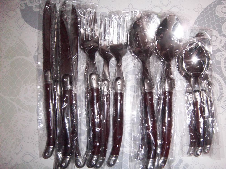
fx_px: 183
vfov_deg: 49.7
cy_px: 84
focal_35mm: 28
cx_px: 113
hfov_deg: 63.4
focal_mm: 5.1
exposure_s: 1/64
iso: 160
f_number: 3.5
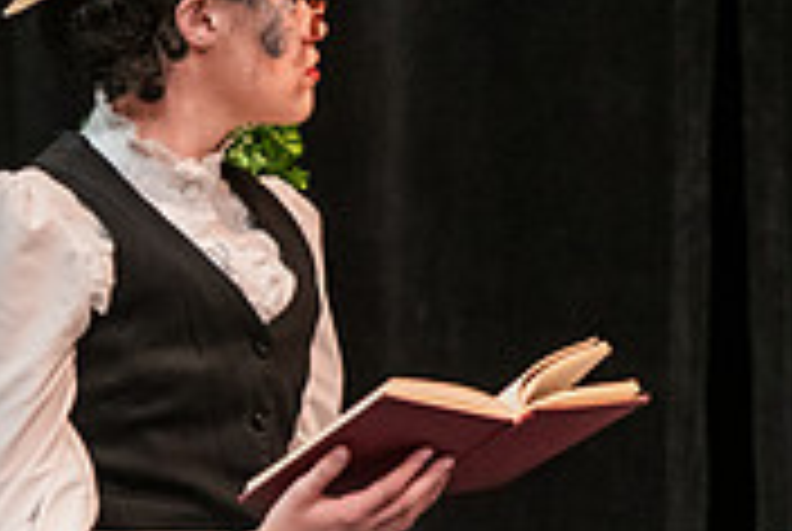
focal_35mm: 382
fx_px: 8418
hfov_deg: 5.4
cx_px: 1008
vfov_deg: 3.6
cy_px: 92
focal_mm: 116
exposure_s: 1/200
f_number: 3.2
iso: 3200
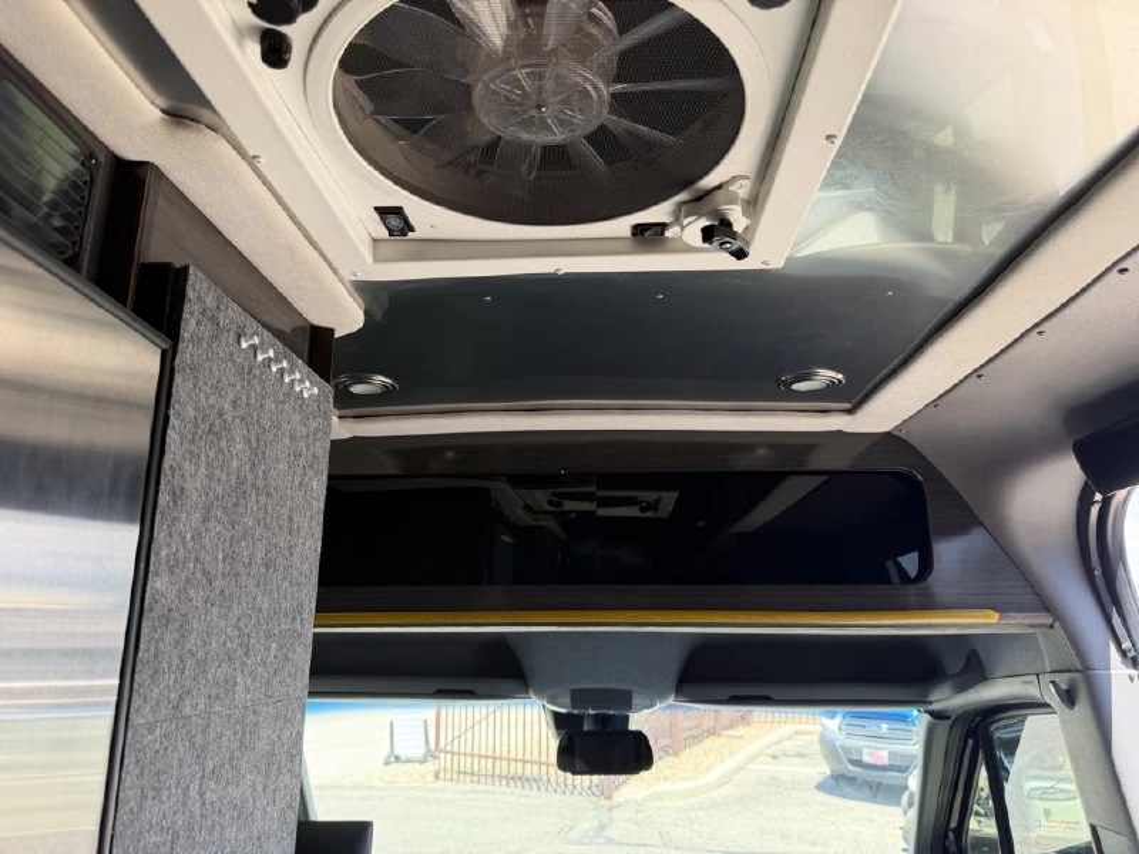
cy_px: 427
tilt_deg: +15.1
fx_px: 790
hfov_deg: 71.6
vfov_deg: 56.8
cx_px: 570
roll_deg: -0.2
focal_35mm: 24
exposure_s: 1/175
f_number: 1.78
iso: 80
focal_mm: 6.76
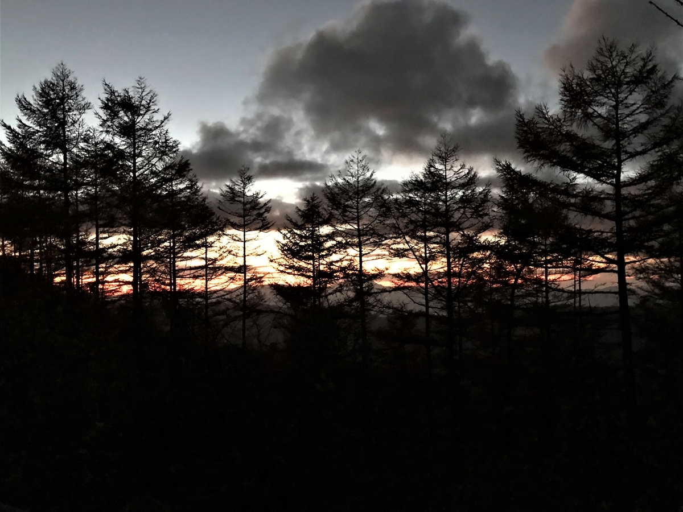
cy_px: 256
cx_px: 342
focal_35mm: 28
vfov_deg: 49.7
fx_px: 552
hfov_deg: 63.4
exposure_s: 1/4
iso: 160
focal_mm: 3.99
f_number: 1.8
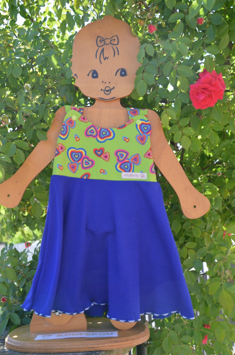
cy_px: 178
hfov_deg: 29.8
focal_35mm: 45
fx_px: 442
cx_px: 118
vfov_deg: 43.7
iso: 140
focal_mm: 30
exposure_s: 1/125
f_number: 5.6
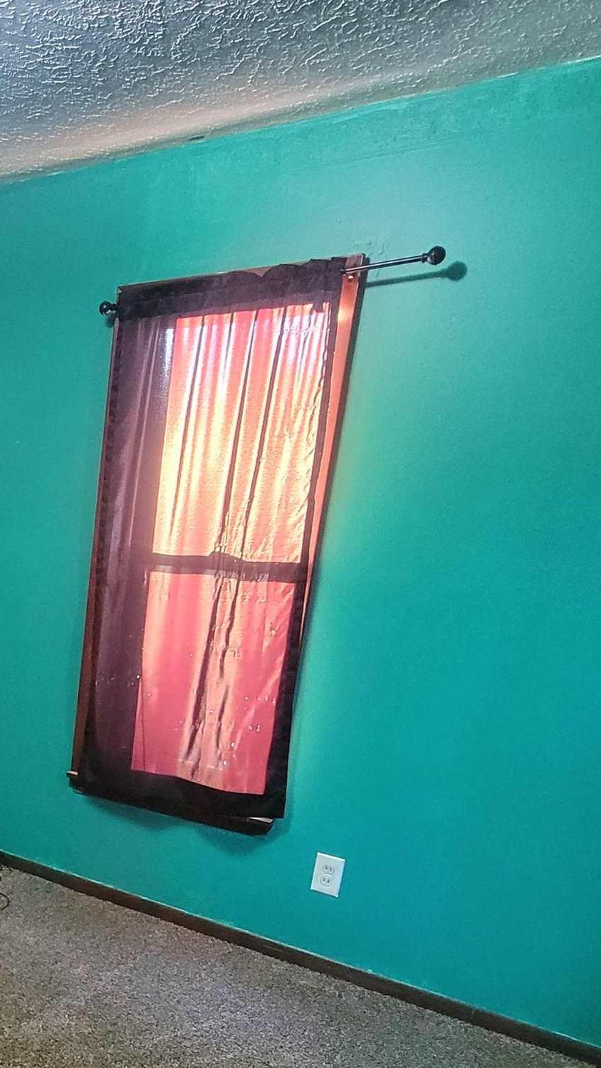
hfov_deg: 33.7
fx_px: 821
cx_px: -93
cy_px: 743
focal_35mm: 29
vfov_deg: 63.7
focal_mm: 2.2
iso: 800
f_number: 2.2
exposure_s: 1/24
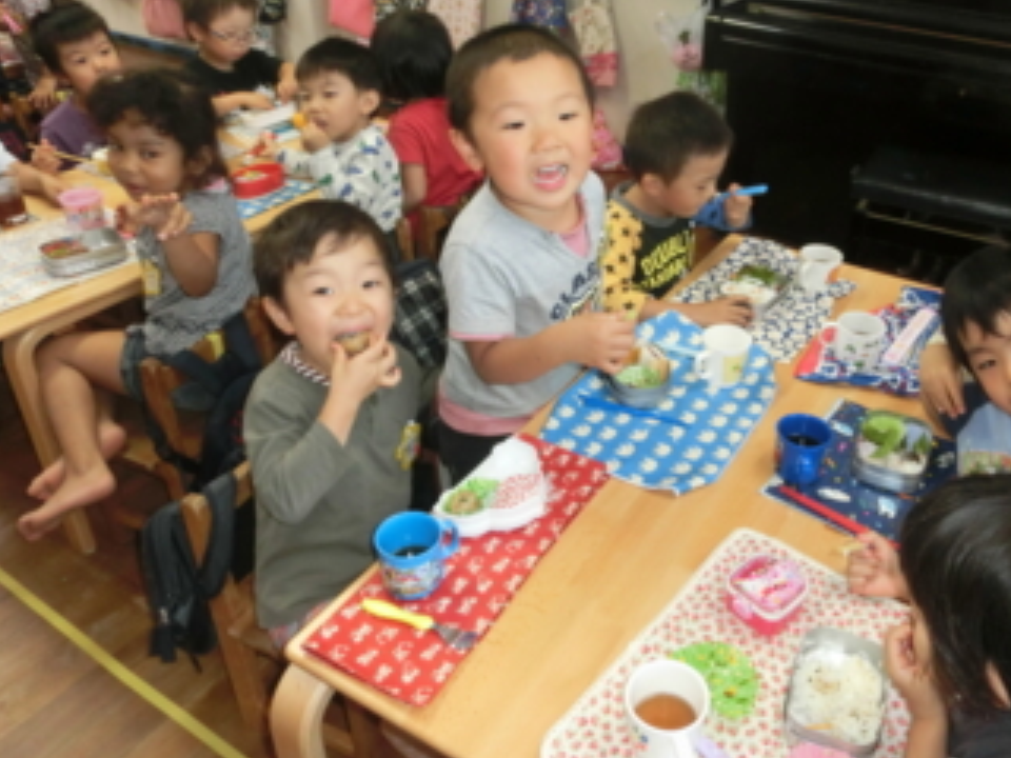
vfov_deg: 46.6
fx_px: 876
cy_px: 306
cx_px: 629
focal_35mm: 30
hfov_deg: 59.2
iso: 400
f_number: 3
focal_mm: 4.24
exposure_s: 1/80
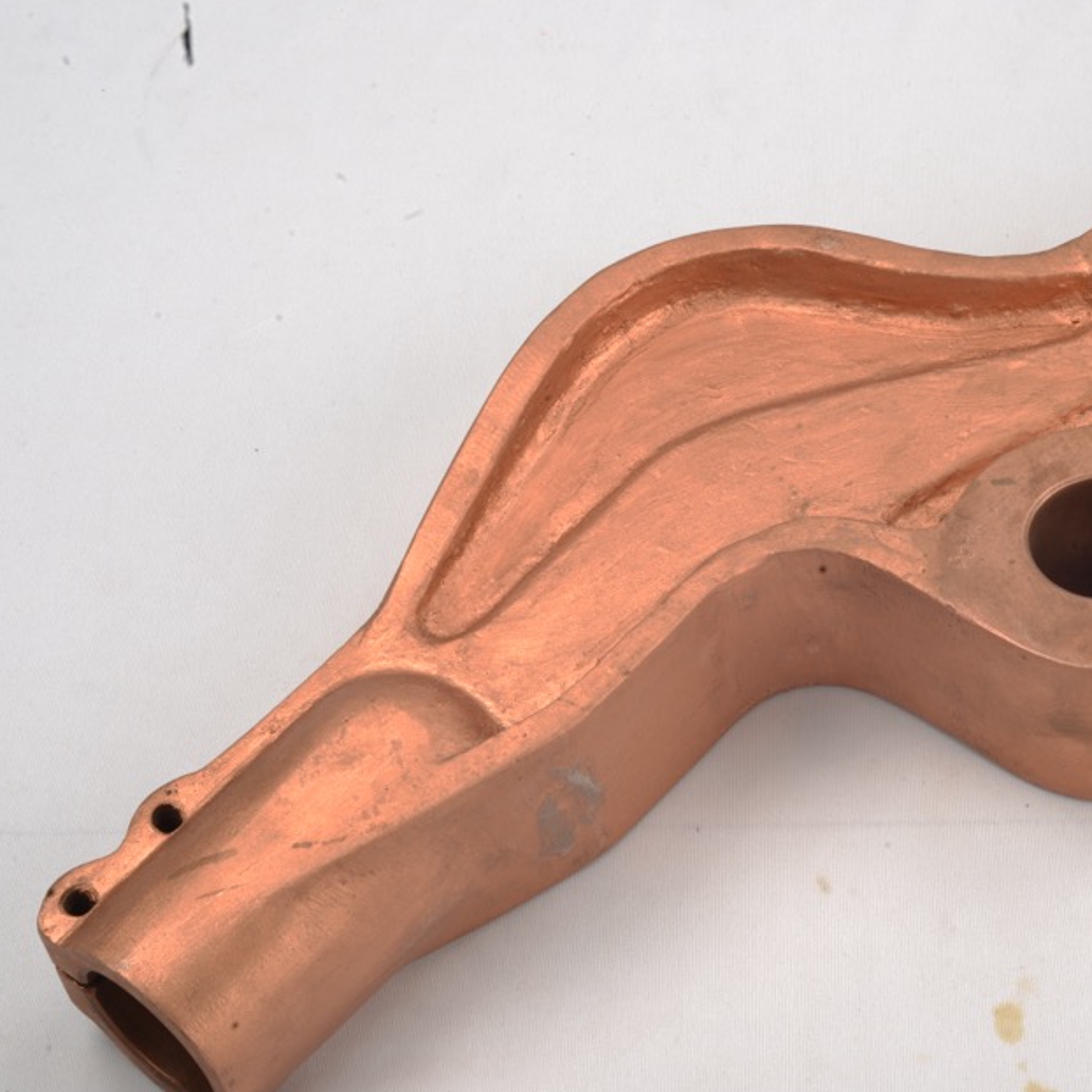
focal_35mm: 82
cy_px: 571
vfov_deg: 21.1
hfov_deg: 21.0
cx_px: 762
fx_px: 2927
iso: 50
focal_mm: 50
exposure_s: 1/200
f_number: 18
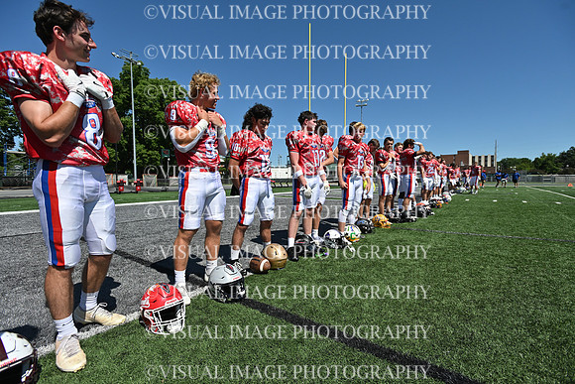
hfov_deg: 93.3
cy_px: 192
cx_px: 288
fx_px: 272
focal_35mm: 17
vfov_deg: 70.5
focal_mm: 17
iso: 250
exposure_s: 1/3200
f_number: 5.6
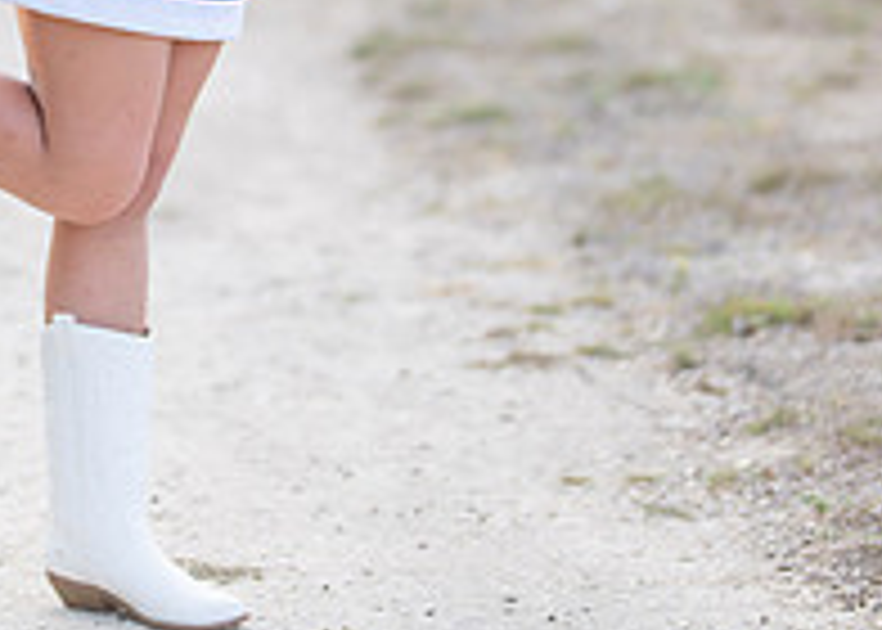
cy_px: -92
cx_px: 154
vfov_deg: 8.3
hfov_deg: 11.7
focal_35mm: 171
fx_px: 4283
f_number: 1.2
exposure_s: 1/1000
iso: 100
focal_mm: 50
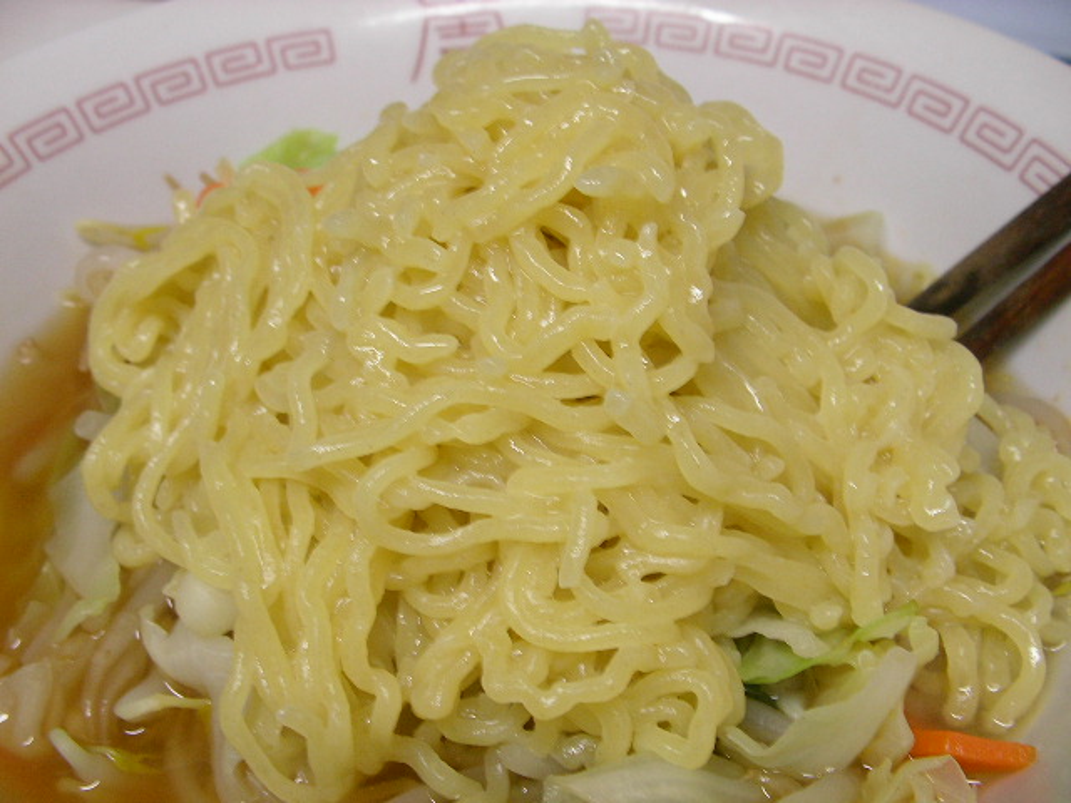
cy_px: 402
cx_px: 536
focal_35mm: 38
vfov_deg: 37.7
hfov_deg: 49.0
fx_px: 1176
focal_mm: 5.8
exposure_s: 1/19.8
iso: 100
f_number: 3.5
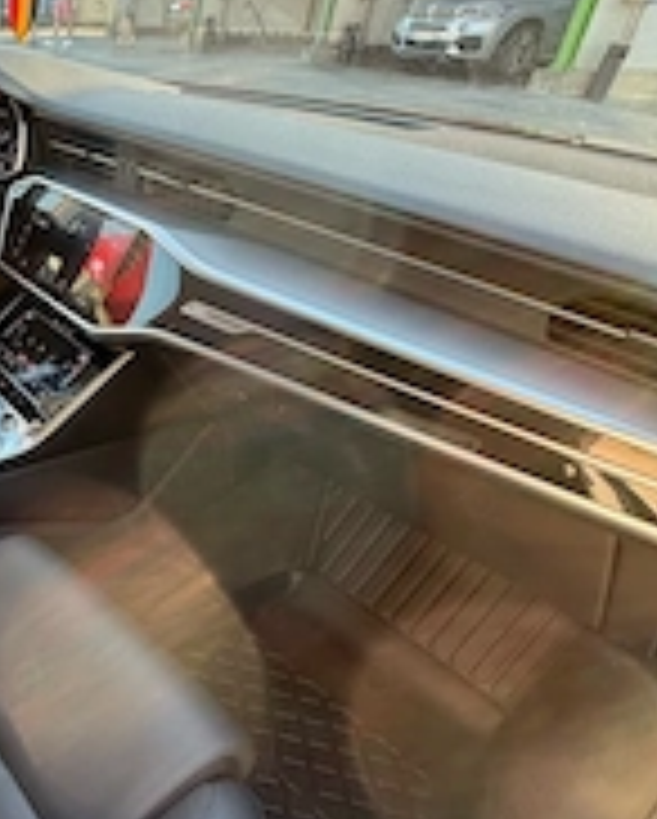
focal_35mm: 30
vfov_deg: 58.5
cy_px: 468
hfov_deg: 41.7
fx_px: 728
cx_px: -9
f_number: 2.2
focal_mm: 2.22
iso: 160
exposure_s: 1/99
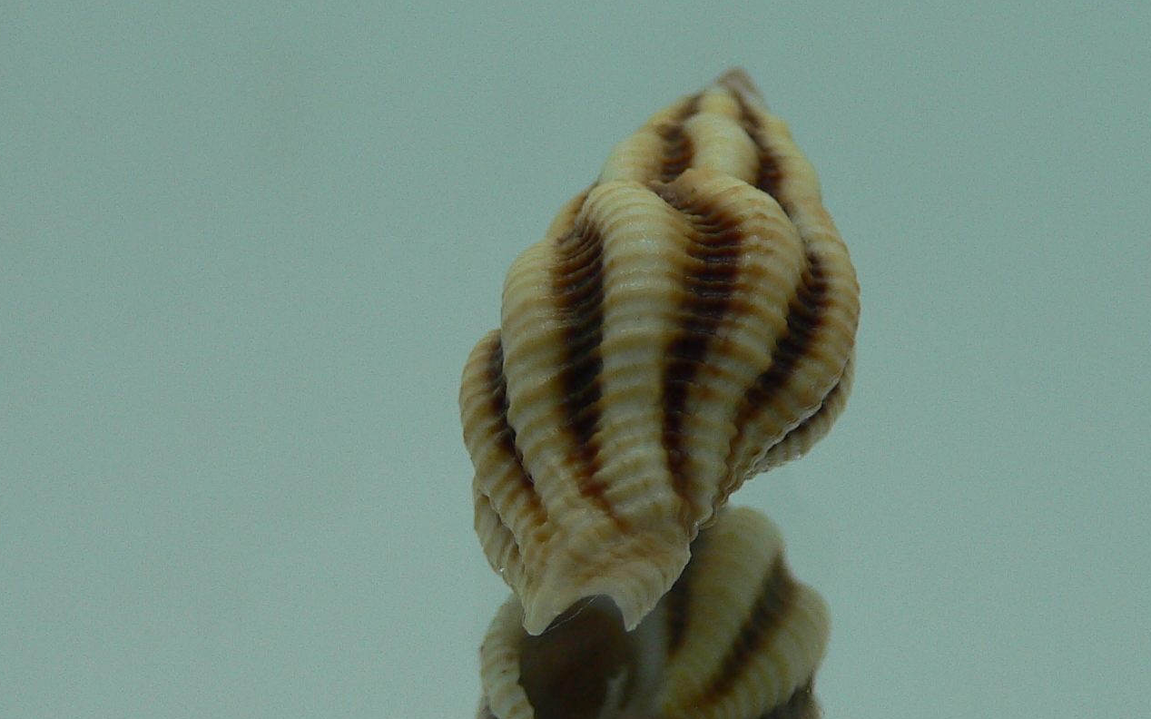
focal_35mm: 59
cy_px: 479
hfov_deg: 34.5
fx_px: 1850
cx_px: 647
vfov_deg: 21.9
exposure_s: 1/80
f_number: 2.8
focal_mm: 4.6
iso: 80
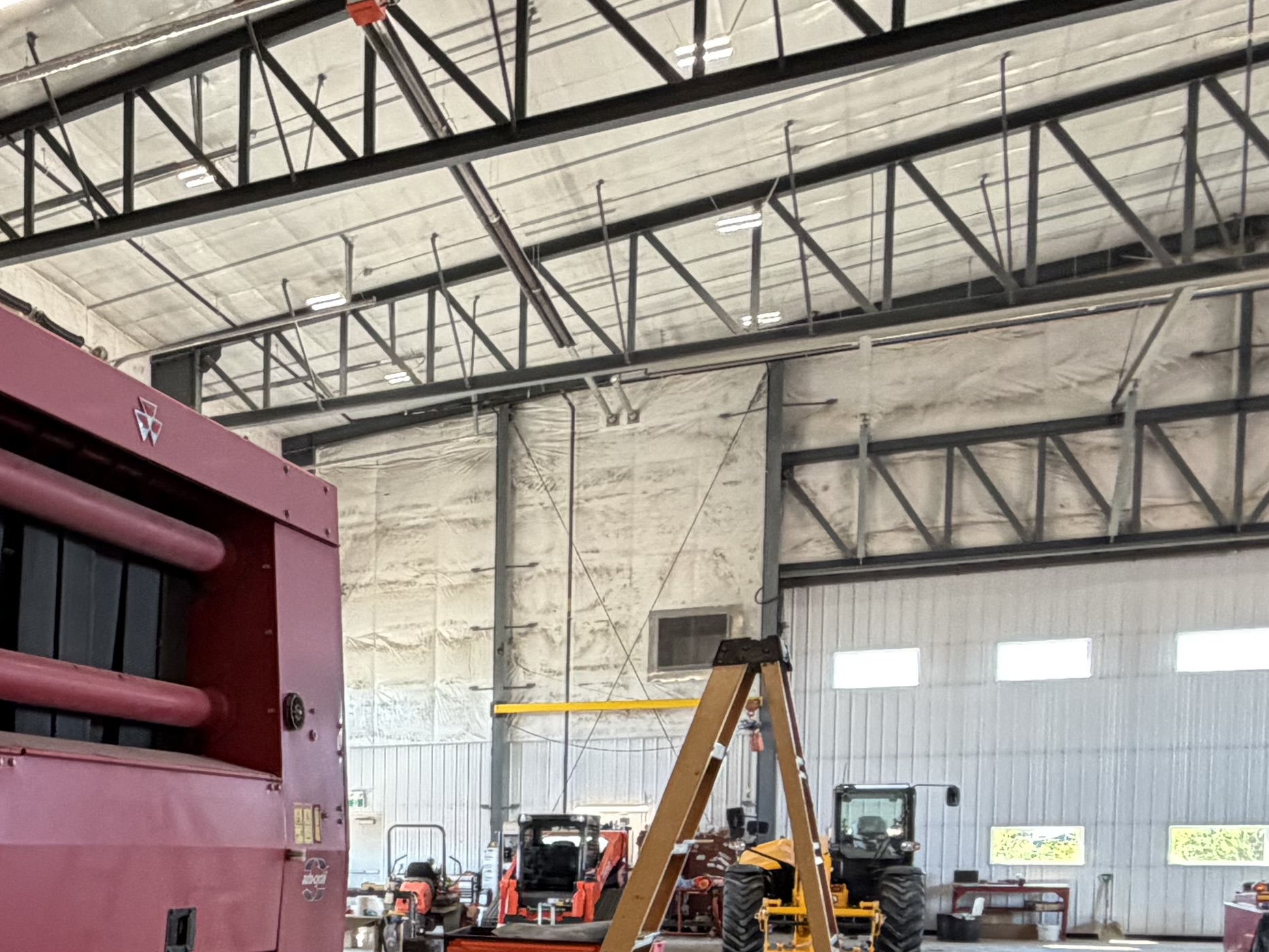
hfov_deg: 37.2
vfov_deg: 31.4
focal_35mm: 43
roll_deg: +1.3
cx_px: -110
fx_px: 1576
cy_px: 925
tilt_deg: -3.9
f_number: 2.2
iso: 250
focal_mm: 2.22
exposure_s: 1/60
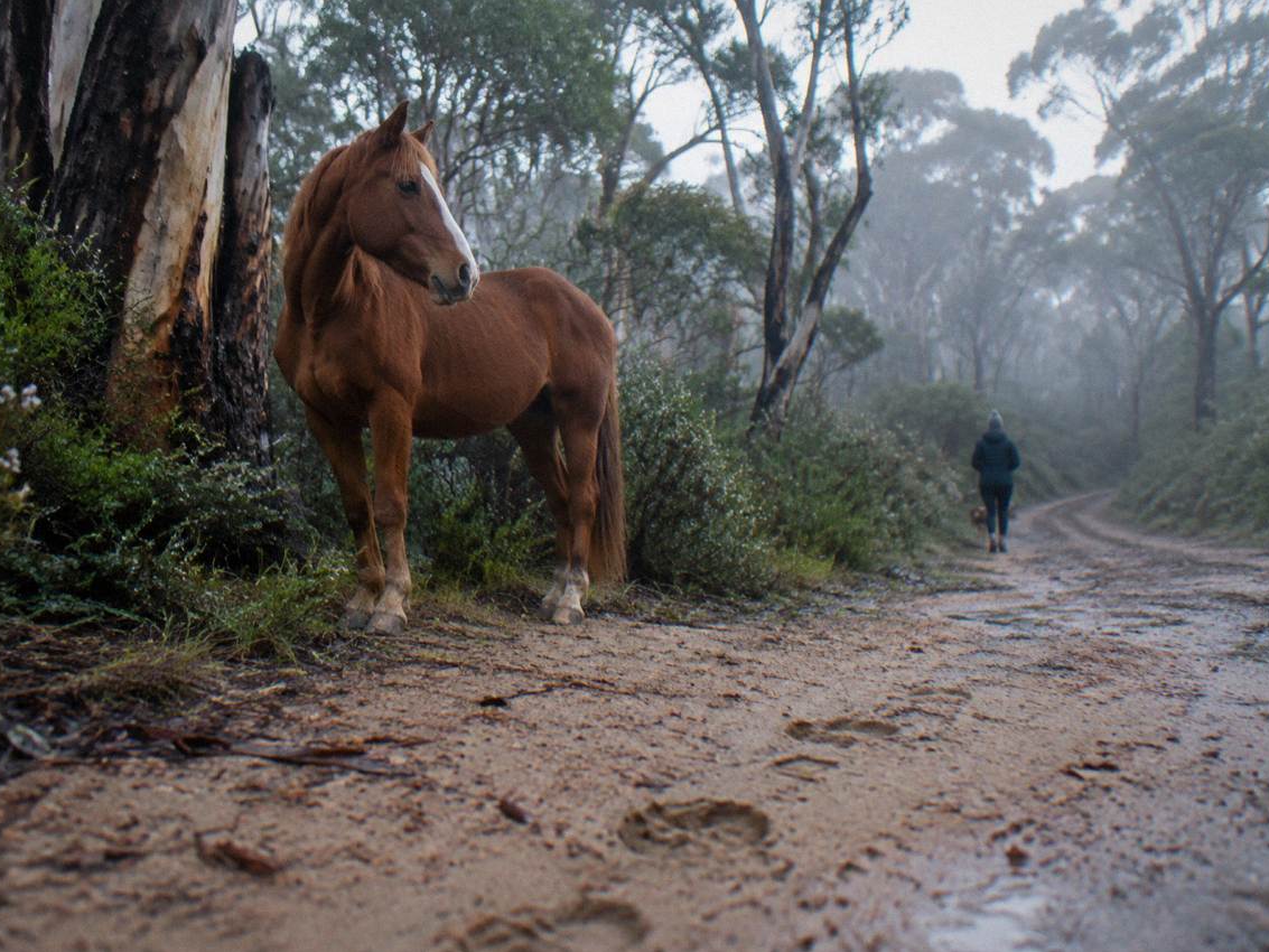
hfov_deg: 48.9
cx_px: 600
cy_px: 477
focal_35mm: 38
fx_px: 1393
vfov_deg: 37.7
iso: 500
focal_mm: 35
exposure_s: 1/2000
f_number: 4
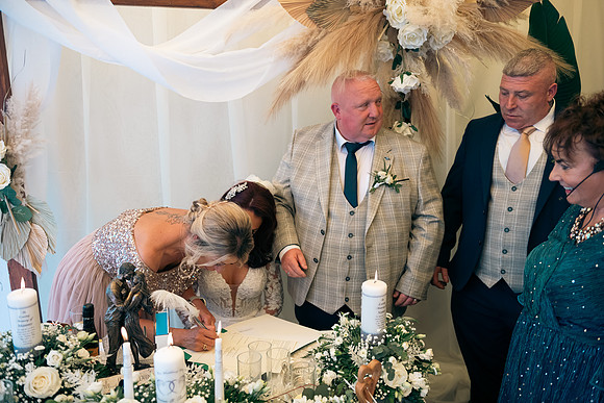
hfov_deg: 60.3
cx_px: 302
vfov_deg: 42.3
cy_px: 202
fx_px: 520
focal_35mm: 31
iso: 250
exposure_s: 1/250
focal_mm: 31
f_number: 3.5
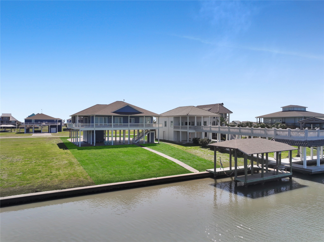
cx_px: 162
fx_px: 225
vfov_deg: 56.8
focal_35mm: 24
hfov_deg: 71.6
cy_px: 121
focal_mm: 12.29
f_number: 2.8
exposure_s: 1/2500
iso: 120
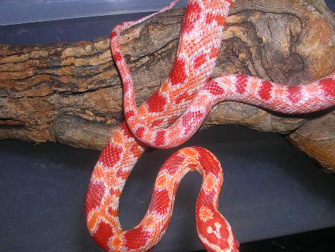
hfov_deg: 35.2
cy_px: 138
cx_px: 221
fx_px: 523
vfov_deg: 27.0
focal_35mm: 54
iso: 50
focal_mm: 5.8
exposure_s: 1/60.1
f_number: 5.6
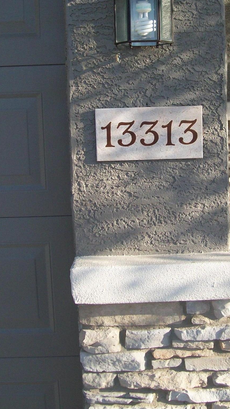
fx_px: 553
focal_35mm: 51
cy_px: 145
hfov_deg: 23.4
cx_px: 146
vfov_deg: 40.2
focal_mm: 6
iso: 80
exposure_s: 1/484
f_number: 2.7
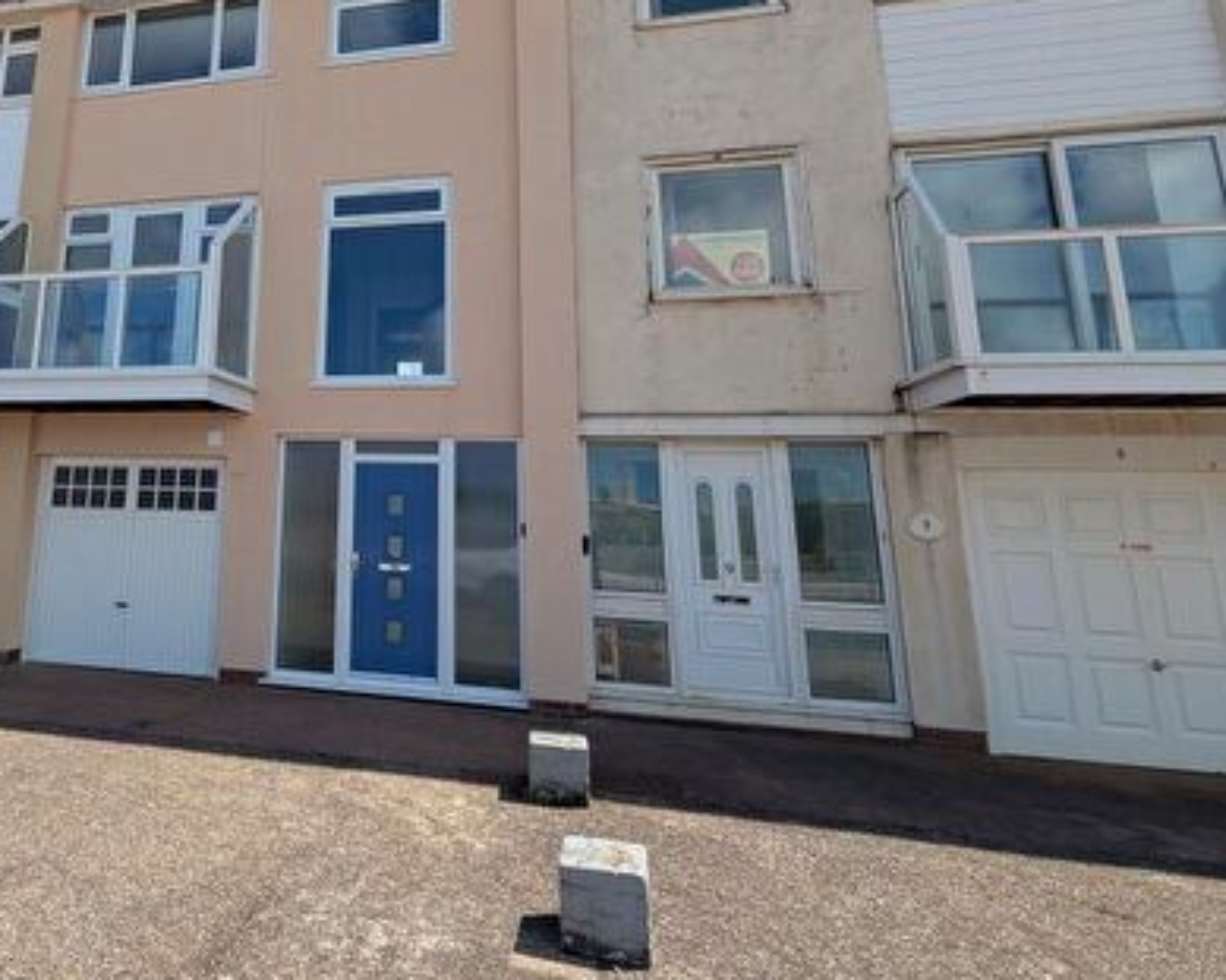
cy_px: 317
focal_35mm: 21
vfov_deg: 63.6
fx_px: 762
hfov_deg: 72.8
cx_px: 323
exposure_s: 1/2660
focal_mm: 2.02
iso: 48
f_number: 1.7
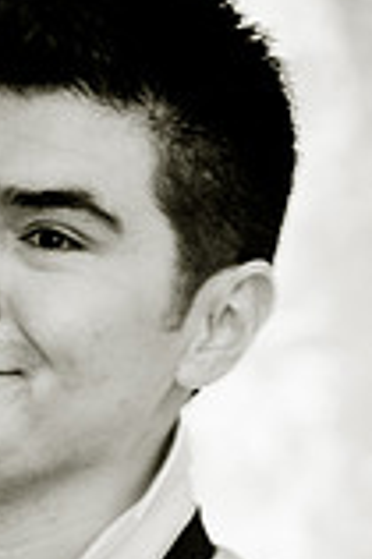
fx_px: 3324
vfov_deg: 9.5
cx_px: -94
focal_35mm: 214
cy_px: 605
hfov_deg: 6.4
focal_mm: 50
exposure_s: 1/125
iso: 200
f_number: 2.8
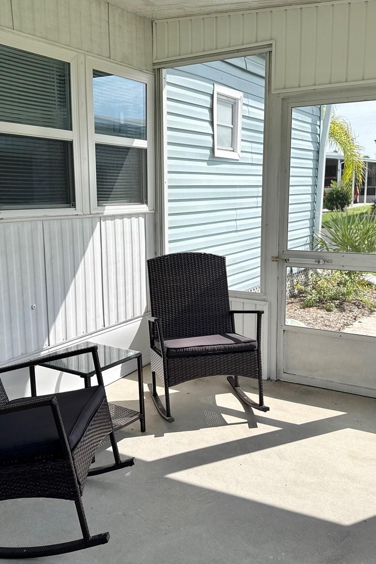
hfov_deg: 38.9
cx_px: 177
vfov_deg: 55.8
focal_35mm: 34
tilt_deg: -10.9
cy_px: 282
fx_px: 533
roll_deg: +0.6
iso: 80
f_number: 1.78
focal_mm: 6.76
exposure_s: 1/3425
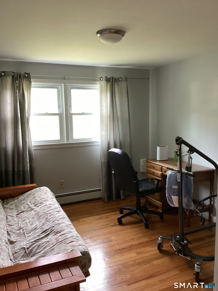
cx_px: 109
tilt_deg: -7.0
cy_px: 146
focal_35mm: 31
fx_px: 260
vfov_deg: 58.4
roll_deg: +0.8
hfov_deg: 45.4
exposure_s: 1/60
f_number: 2.4
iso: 250
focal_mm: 3.3
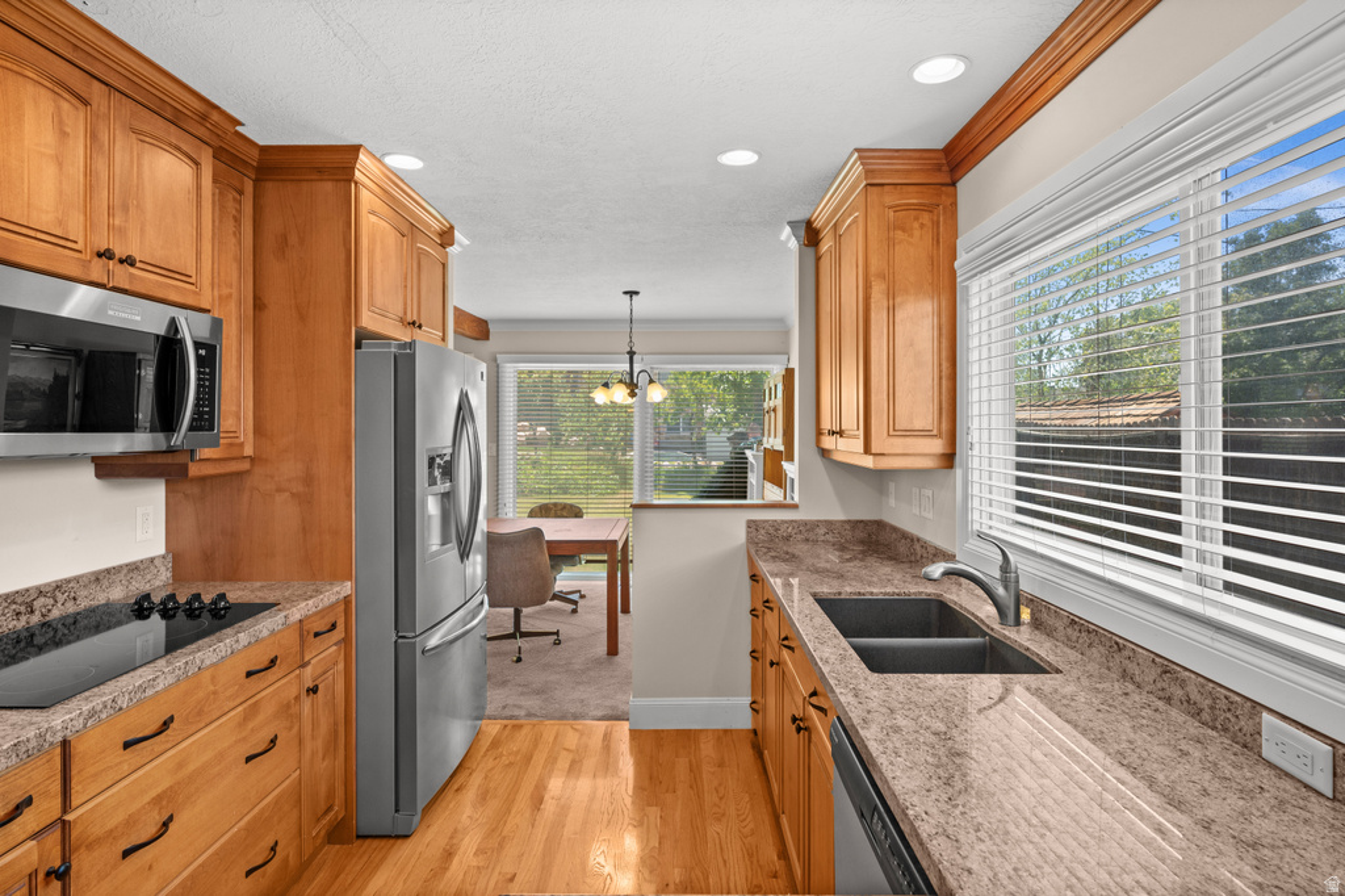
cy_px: 448
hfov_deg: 90.0
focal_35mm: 18
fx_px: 672
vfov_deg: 67.3
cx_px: 672
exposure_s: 1/15
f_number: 7.1
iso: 400
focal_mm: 18
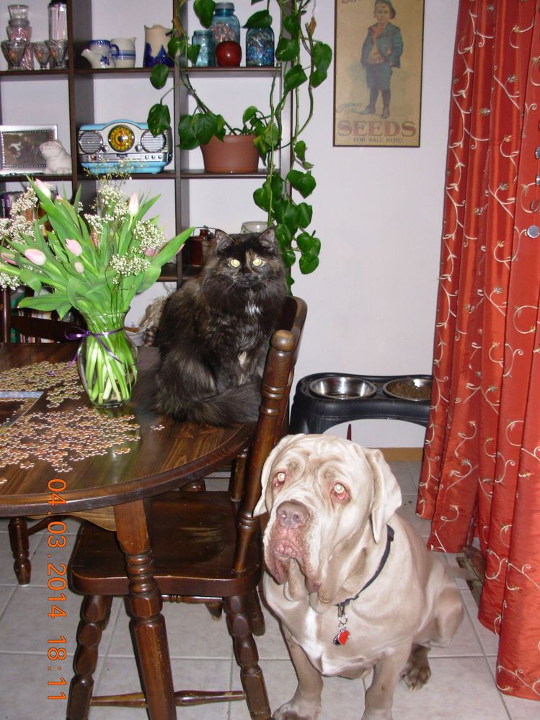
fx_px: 791
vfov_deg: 49.0
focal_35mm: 38
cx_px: 270
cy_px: 360
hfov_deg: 37.7
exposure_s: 1/55.4
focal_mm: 6.3
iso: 87
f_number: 2.9
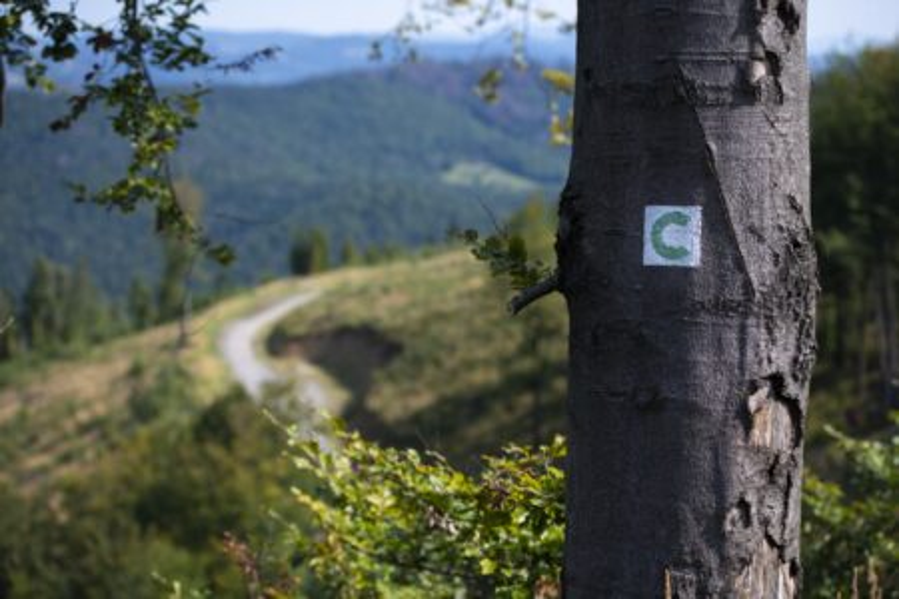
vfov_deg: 18.2
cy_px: 300
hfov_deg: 27.0
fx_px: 1873
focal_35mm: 75
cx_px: 450
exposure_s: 1/2500
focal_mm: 75
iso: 250
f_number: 3.5
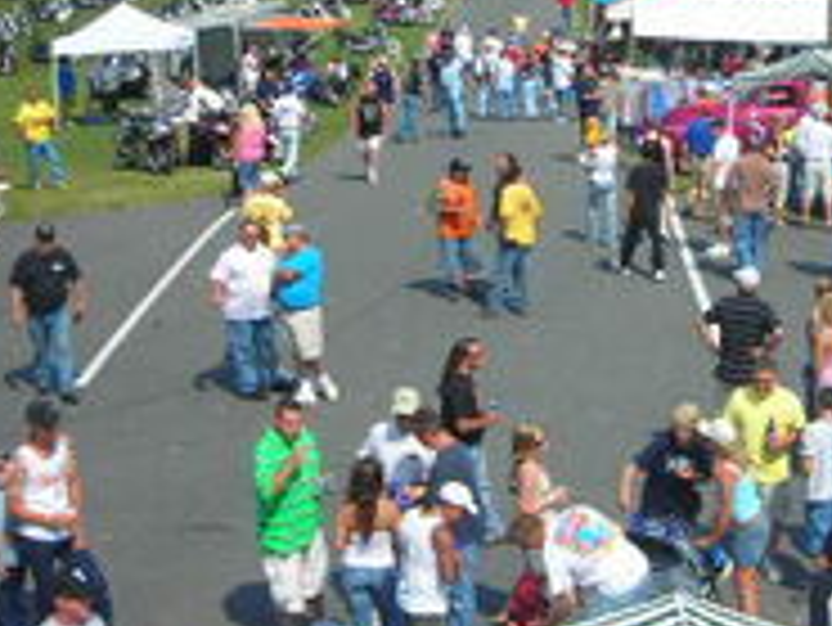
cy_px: 144
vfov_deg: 17.9
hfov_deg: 23.8
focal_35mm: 82
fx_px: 1972
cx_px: 436
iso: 50
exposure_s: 1/189
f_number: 6.4
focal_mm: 6.3
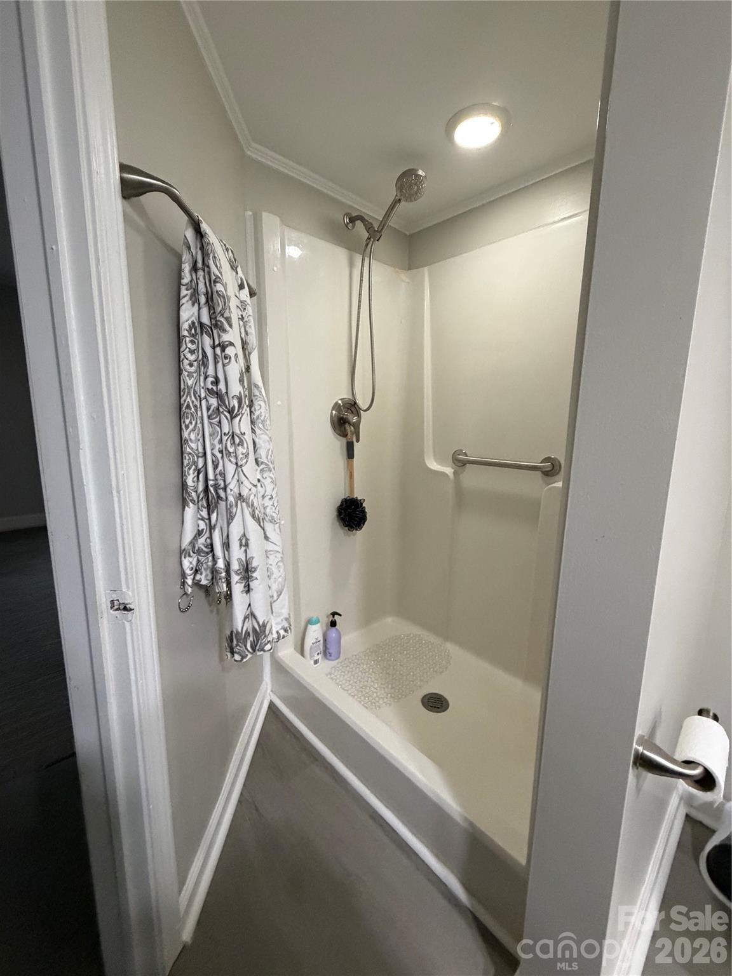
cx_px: 366
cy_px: 488
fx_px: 395
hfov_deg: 85.7
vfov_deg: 102.1
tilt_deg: -12.5
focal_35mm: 14
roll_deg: -1.3
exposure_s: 1/60
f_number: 2.2
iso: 500
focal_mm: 2.22
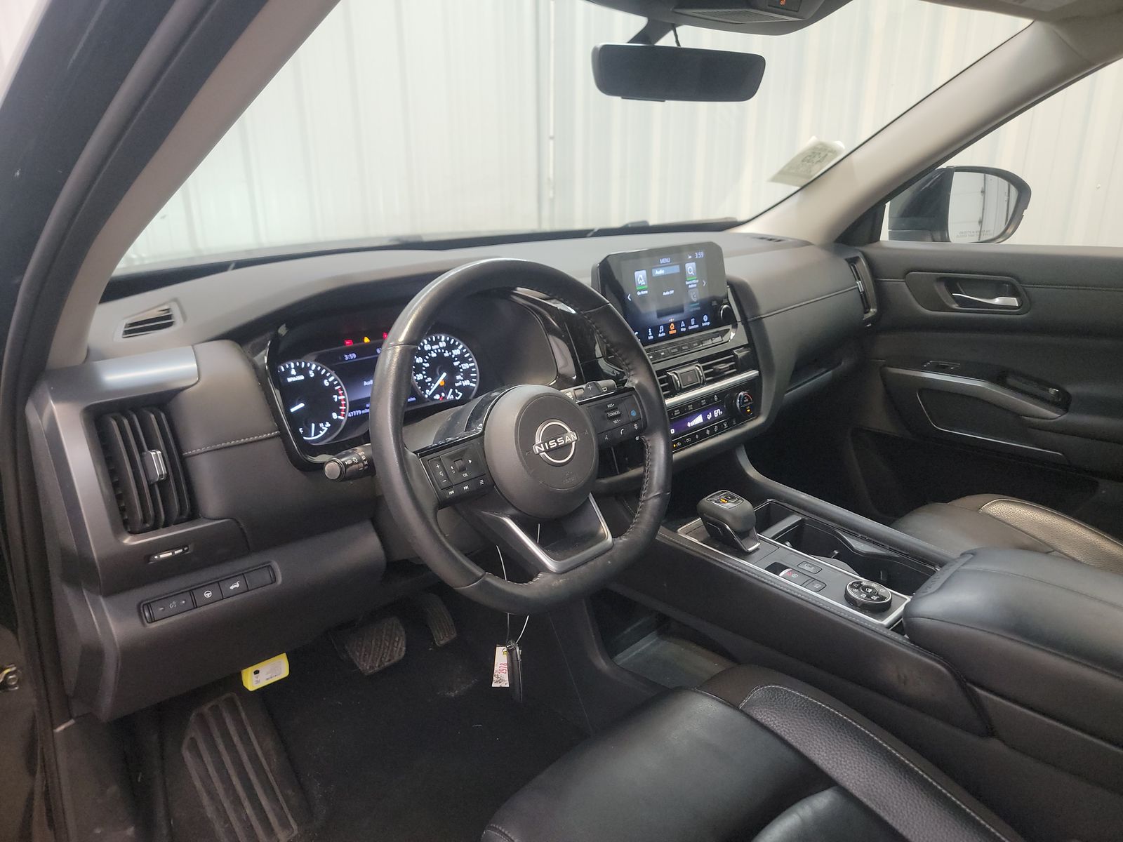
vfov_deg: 56.8
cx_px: 562
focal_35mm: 24
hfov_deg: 71.6
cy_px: 421
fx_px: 779
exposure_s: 1/59
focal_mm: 6.7
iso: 662
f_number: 1.8
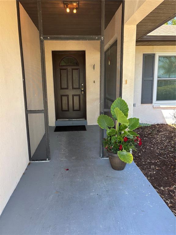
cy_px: 118
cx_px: 88
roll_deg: +1.2
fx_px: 176
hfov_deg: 53.1
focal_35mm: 26
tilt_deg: -10.8
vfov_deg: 67.3
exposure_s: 1/140
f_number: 1.6
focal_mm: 5.96
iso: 40
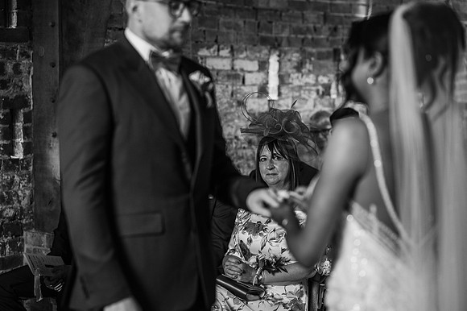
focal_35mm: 85
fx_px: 1102
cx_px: 234
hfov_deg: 23.9
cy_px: 156
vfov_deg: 16.1
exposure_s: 1/200
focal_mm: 85
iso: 800
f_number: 2.5
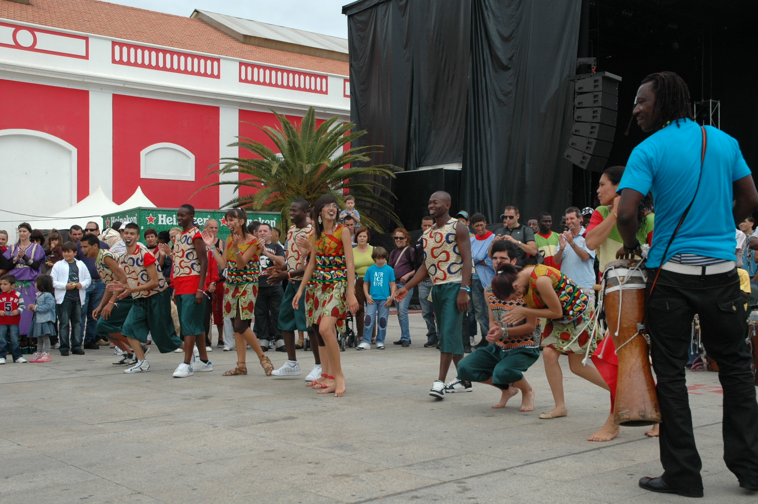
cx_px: 379
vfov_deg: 30.8
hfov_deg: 45.0
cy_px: 252
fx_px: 915
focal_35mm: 44
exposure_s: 1/320
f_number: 9
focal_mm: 29
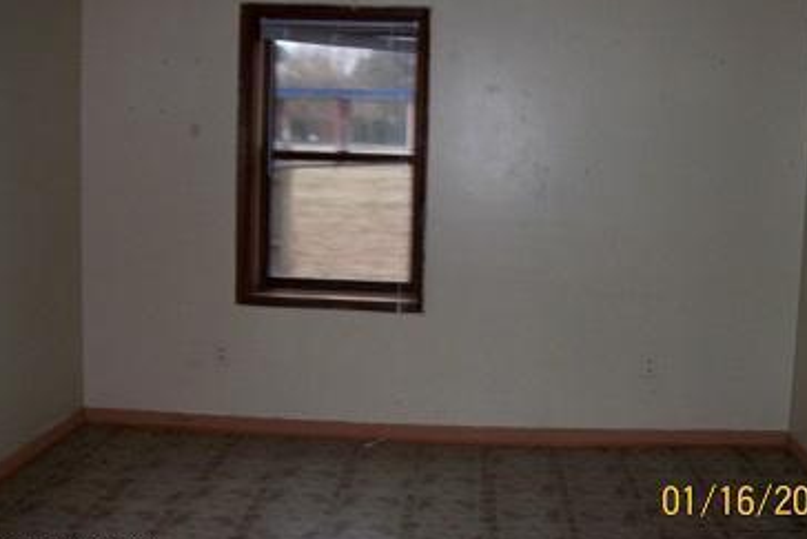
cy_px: 232
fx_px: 987
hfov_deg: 44.5
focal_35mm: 44
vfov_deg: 30.5
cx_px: 421
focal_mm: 6
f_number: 2.7
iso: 80
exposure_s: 1/64
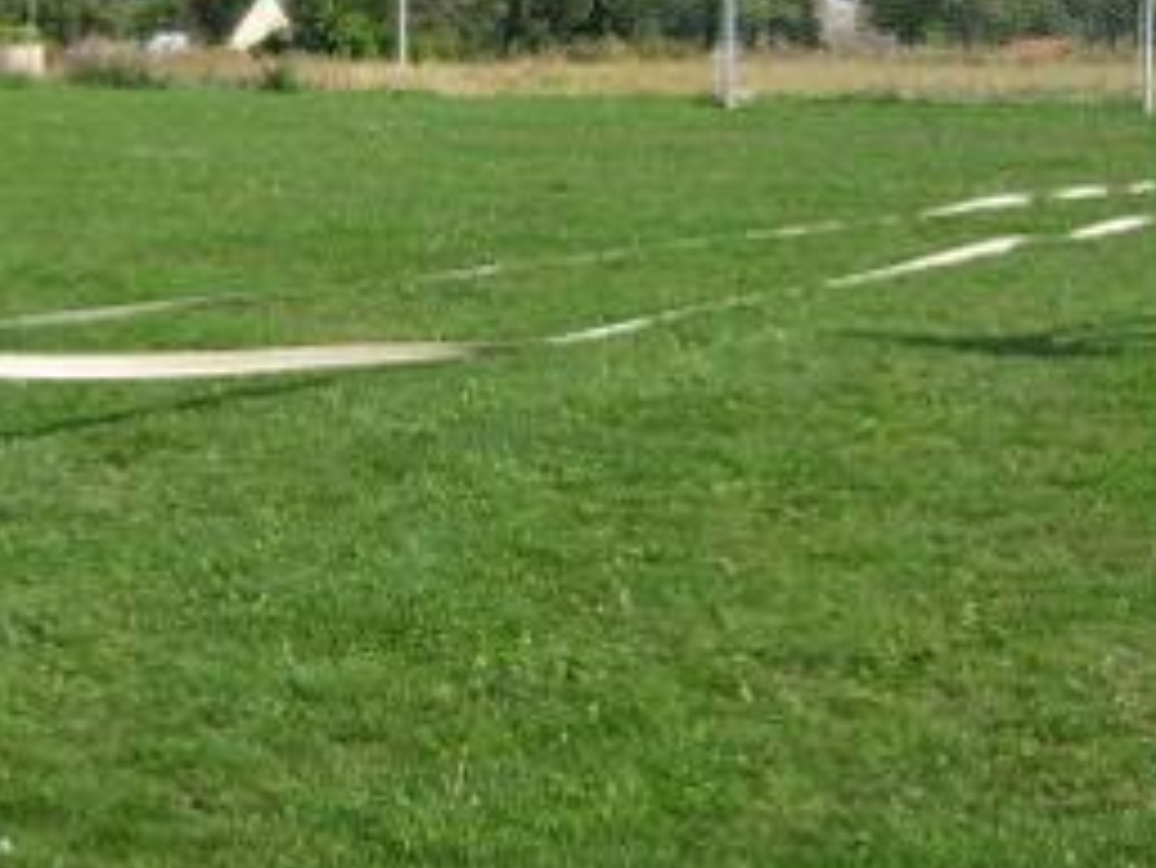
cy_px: 234
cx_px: 423
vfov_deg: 16.0
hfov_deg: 21.2
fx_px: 3074
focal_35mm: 92
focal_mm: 6
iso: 80
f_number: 4.8
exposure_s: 1/500
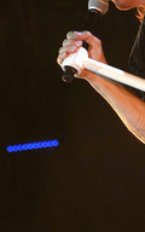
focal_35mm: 350
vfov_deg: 6.0
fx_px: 2213
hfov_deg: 3.7
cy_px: 59
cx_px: 198
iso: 1600
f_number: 5.6
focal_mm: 146
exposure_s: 1/320
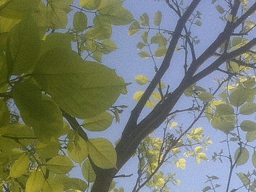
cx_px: 57
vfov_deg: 9.3
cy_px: 210
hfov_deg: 12.5
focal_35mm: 158
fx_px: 1168
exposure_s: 1/754
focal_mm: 3.85
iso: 80
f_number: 2.8
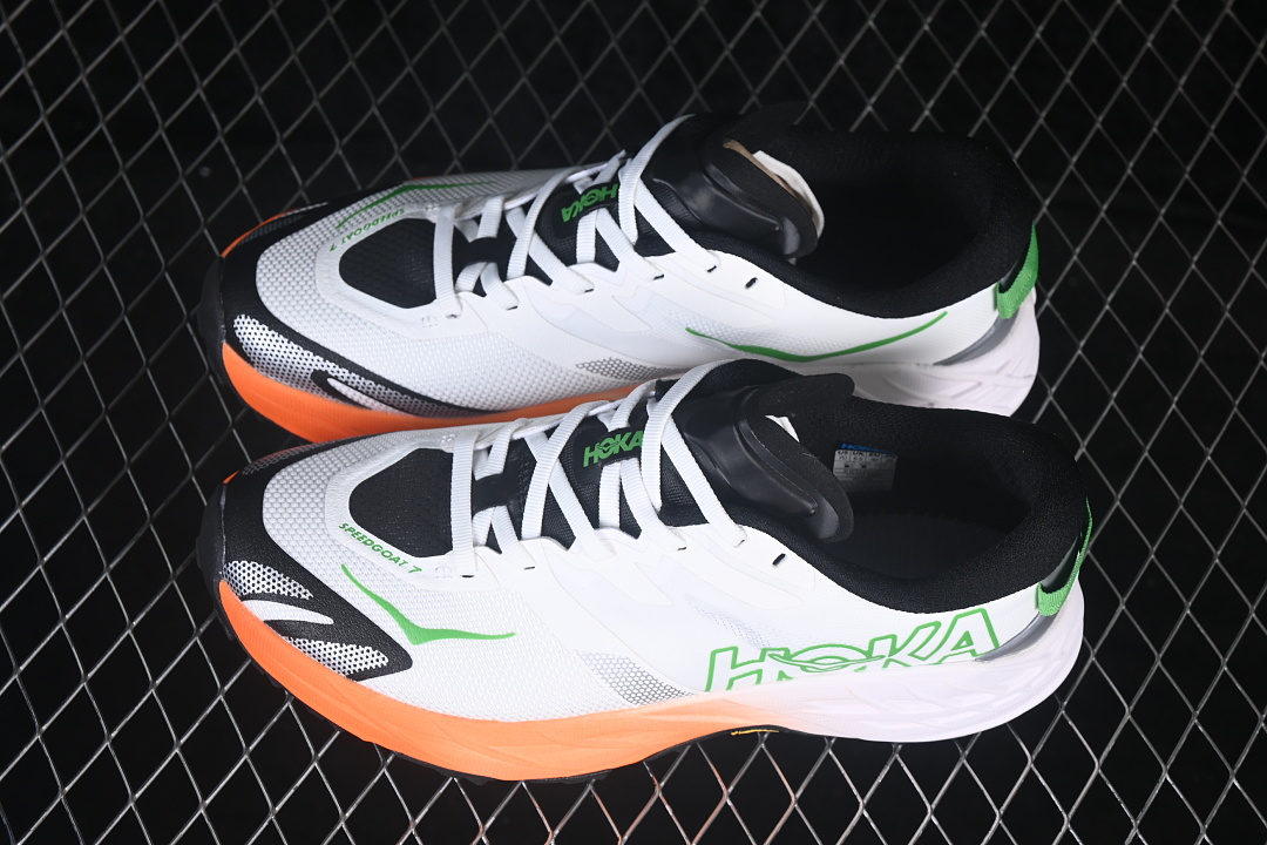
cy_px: 422
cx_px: 634
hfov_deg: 27.0
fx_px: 2639
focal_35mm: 75
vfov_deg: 18.2
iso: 160
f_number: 7.1
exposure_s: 1/80
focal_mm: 50
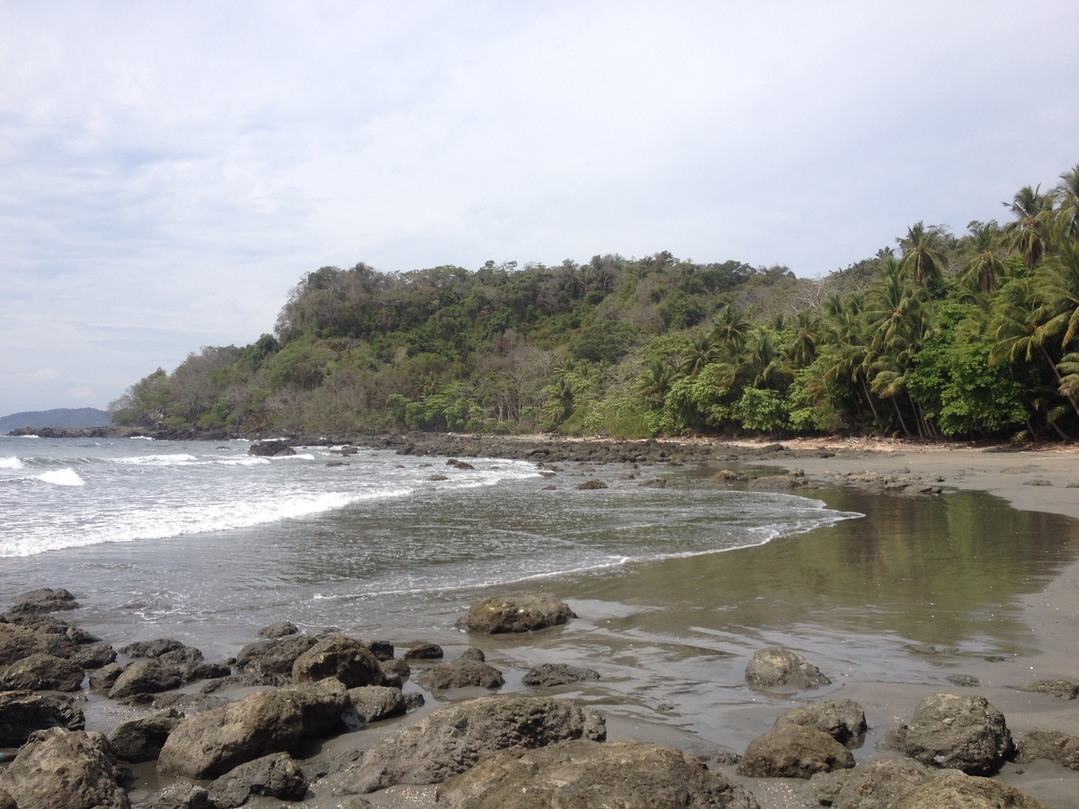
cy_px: 404
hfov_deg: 52.6
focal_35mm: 35
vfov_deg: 40.7
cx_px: 540
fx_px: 1091
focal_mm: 4.28
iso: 50
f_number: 2.4
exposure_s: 1/2123
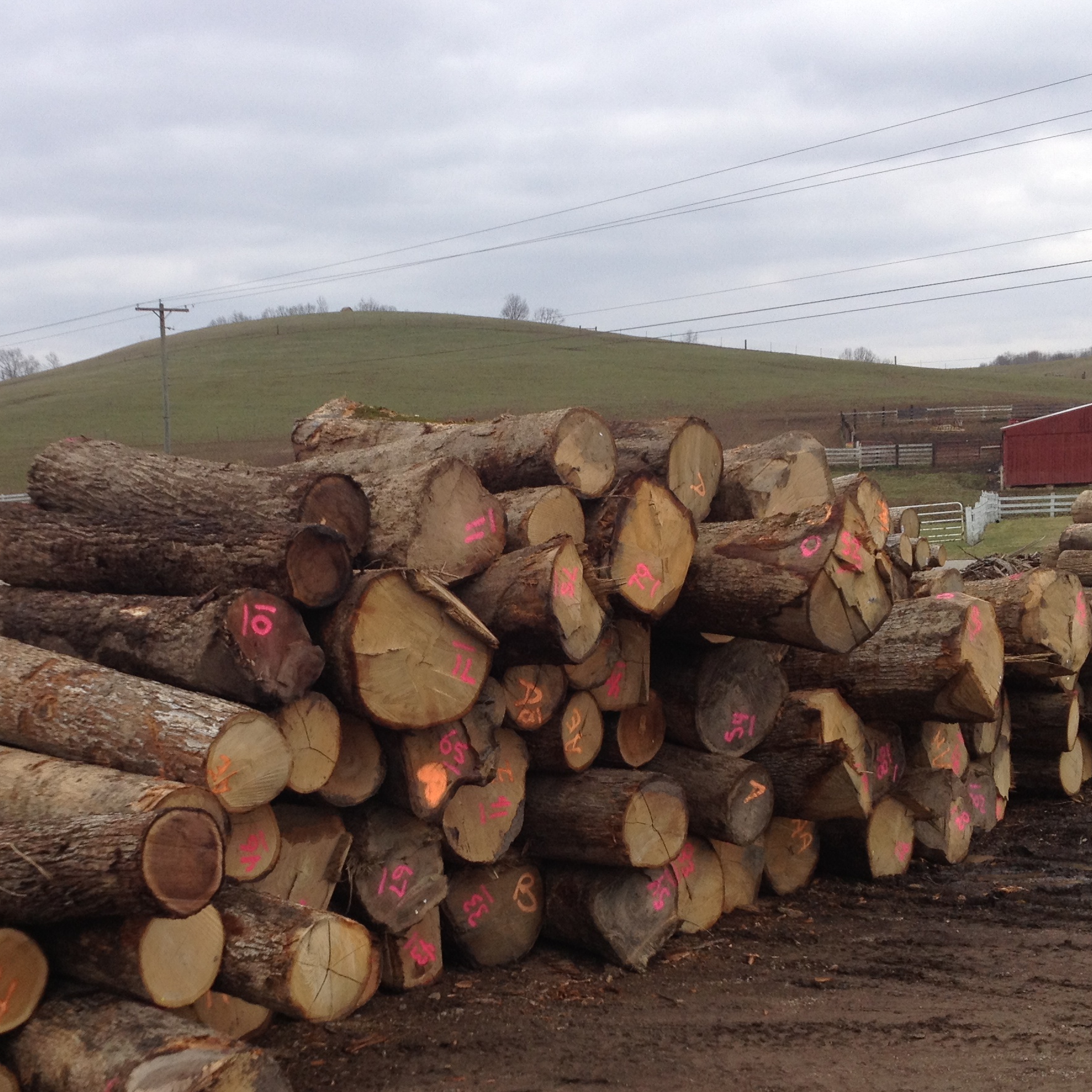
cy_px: 682
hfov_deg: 29.9
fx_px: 2034
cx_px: 405
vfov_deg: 29.9
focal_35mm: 57
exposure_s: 1/681
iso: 50
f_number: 2.4
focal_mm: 4.28
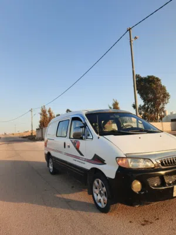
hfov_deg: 58.9
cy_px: 118
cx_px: 88
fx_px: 156
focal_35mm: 23
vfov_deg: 73.9
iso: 50
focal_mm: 5.89
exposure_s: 1/37
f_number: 1.8
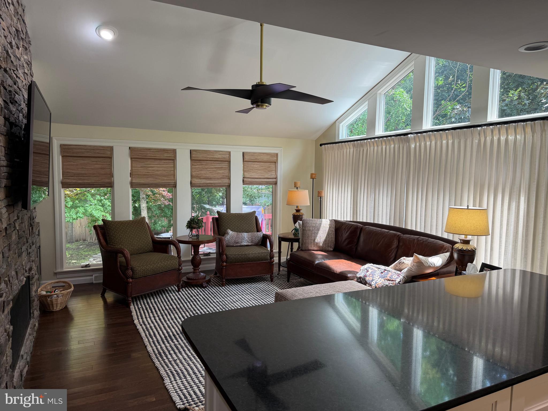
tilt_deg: -3.8
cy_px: 206
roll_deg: -0.7
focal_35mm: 24
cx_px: 274
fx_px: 380
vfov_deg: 56.8
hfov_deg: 71.6
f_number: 1.78
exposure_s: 1/120
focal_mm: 6.76
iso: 80
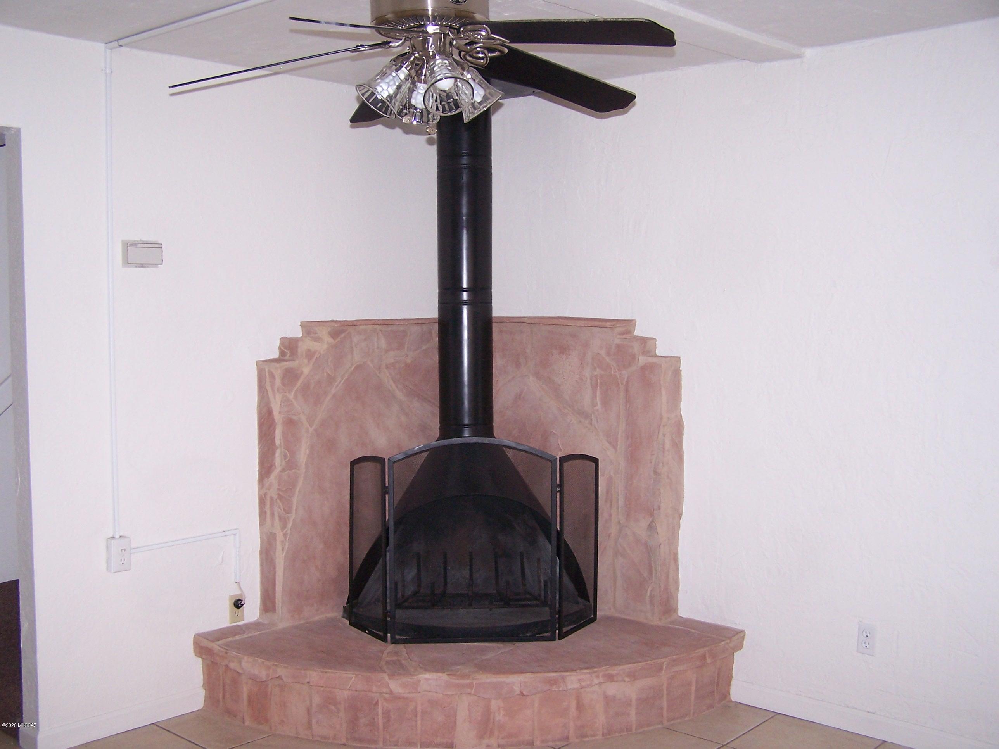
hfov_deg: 49.0
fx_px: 1097
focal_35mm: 38
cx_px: 500
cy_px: 374
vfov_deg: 37.7
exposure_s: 1/60
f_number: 2.8
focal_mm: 6.3
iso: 140
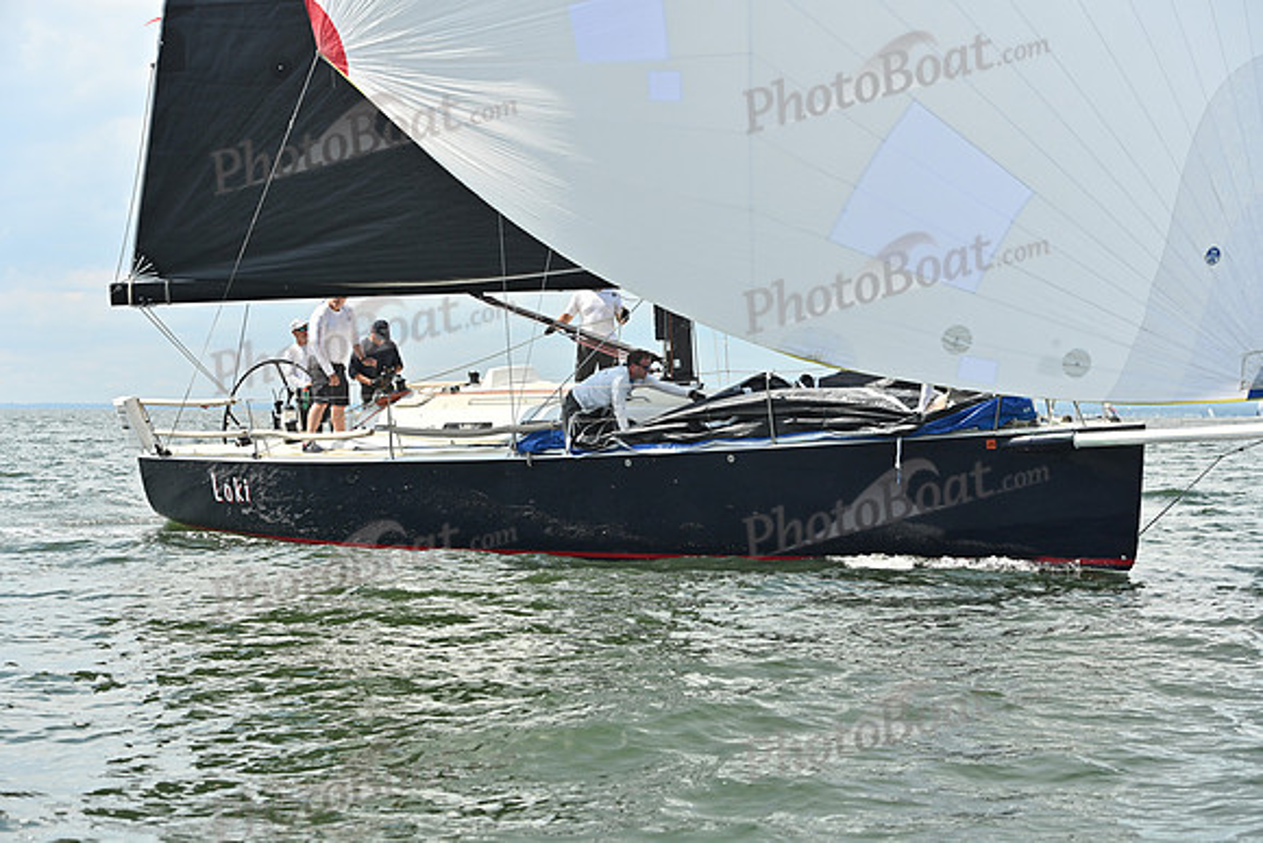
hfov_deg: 28.8
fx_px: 2456
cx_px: 632
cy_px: 422
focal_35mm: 70
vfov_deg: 19.5
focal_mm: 70
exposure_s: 1/1600
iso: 320
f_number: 5.6
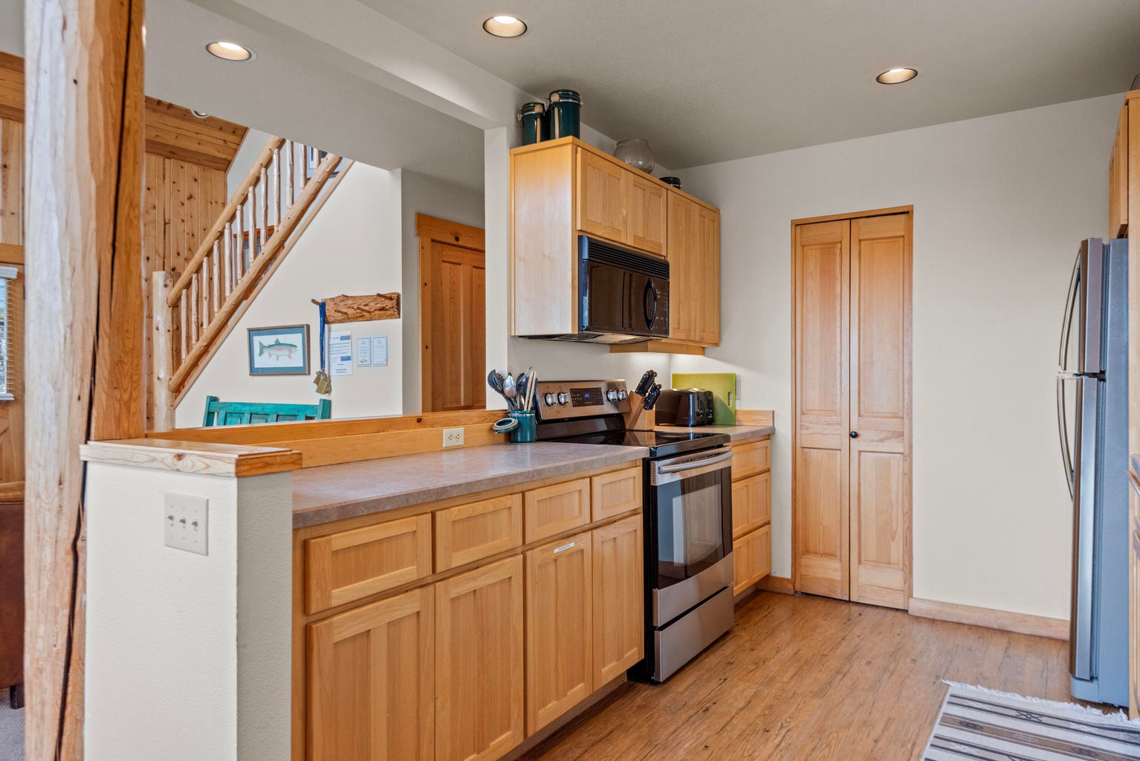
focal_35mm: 23
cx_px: 570
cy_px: 380
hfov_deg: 76.1
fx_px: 729
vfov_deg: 55.2
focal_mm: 23
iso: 200
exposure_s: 1/30
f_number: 8
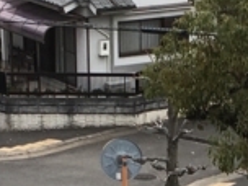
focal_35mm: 196
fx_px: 1404
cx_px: 220
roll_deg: -1.0
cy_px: 286
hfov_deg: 10.0
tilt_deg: -22.1
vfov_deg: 7.4
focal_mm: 4.15
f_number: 2.2
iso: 25
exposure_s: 1/430
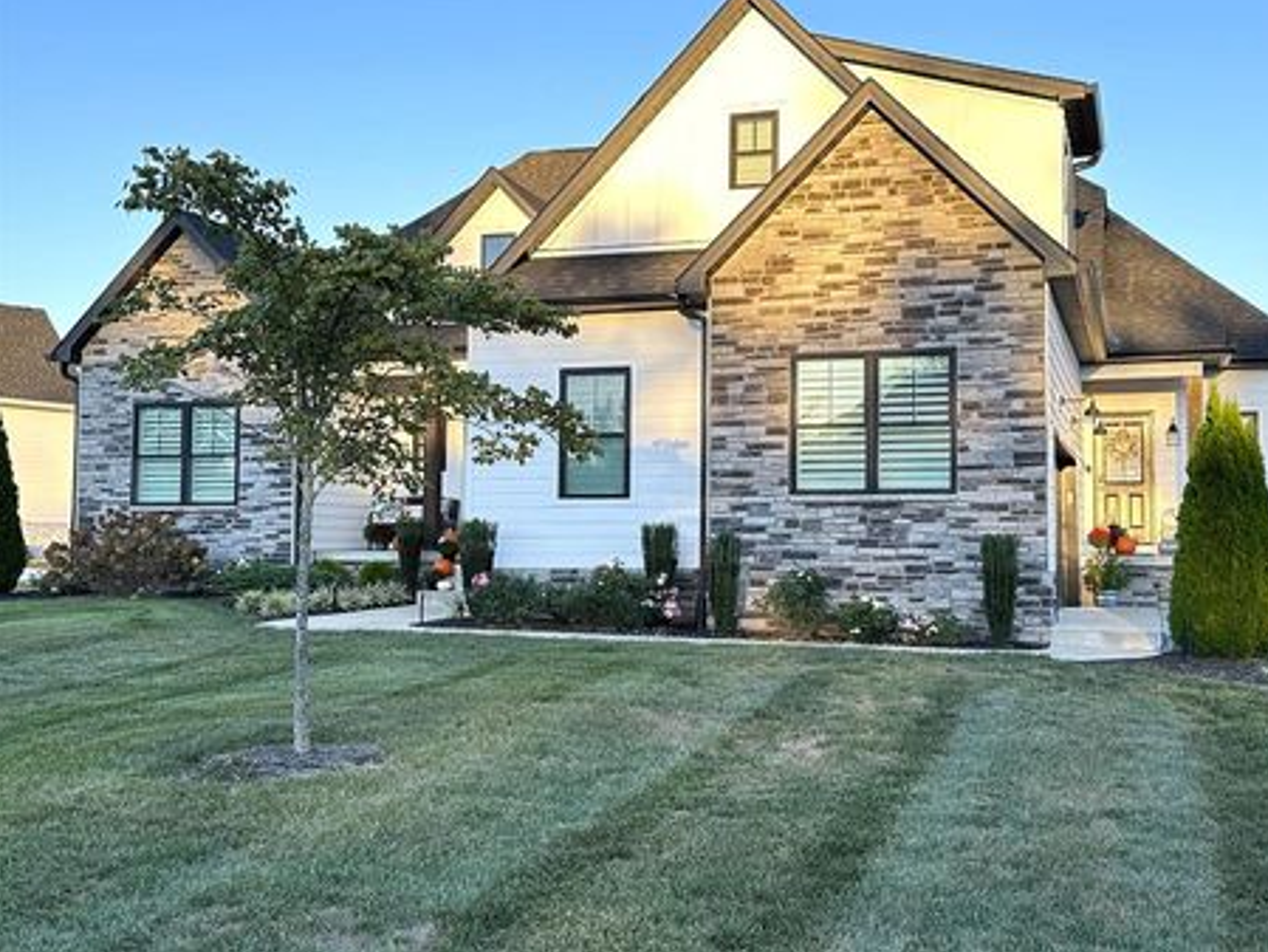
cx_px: 703
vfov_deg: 36.8
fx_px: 1429
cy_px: 425
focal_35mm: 39
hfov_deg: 47.8
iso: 80
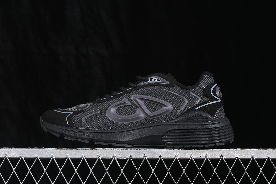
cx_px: 138
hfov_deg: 27.0
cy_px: 92
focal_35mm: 75
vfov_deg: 18.2
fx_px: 575
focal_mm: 50
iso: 160
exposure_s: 1/60
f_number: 6.3
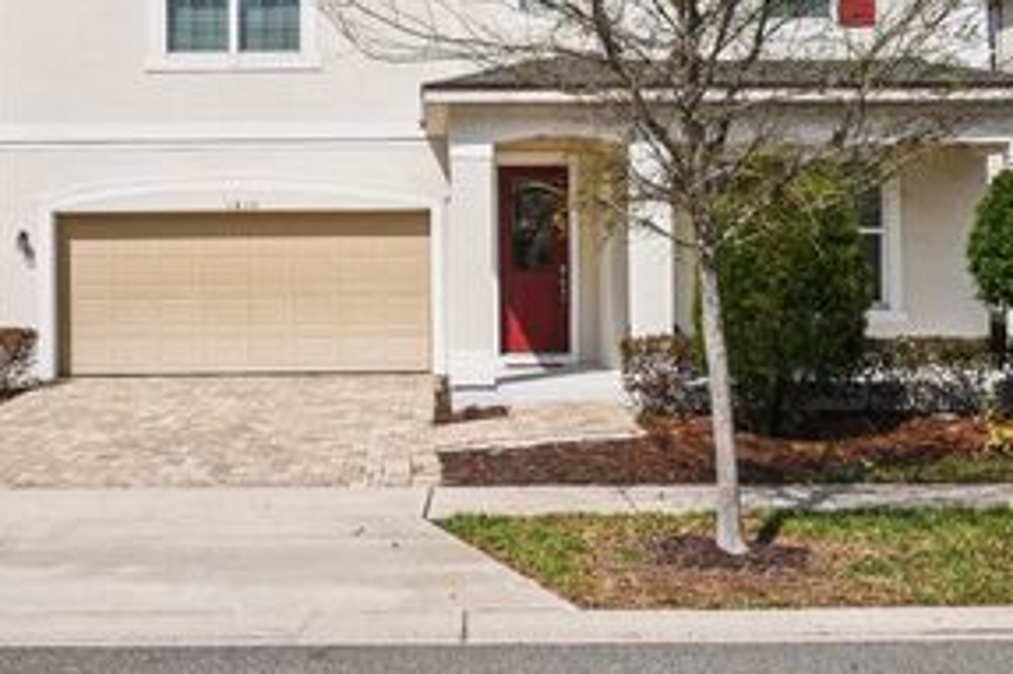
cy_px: 86
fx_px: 1125
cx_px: 480
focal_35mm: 40
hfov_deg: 48.5
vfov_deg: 32.0
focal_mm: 11
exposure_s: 1/800
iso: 200
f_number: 10
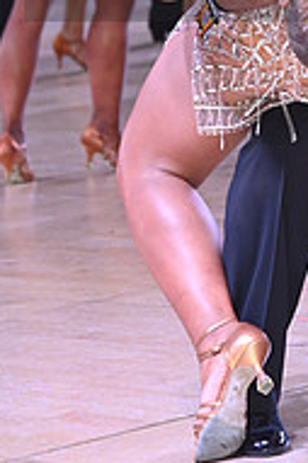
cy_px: -58
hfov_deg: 4.7
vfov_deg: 7.1
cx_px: 360
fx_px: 3715
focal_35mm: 289
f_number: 11
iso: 1600
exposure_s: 1/200
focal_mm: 95
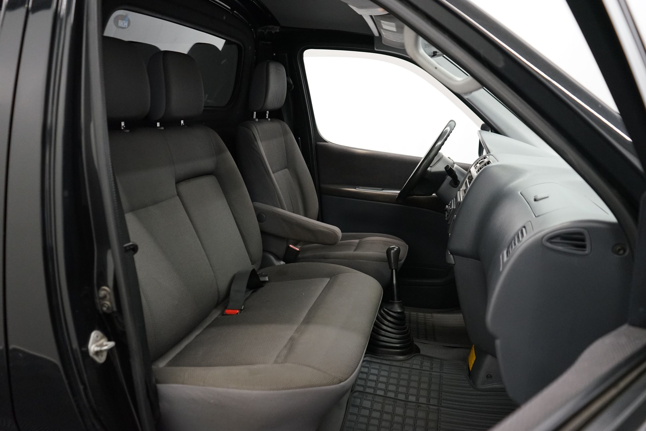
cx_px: 323
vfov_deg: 45.0
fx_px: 520
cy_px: 216
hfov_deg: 63.7
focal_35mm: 29
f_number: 3.5
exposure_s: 1/160
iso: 2500
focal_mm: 29
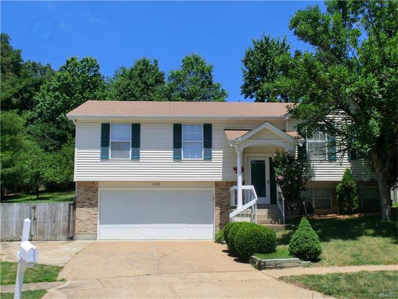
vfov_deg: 34.3
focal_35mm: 42
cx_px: 199
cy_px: 150
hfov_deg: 44.8
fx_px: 483
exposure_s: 1/160
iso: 100
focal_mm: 7.38
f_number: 10.3
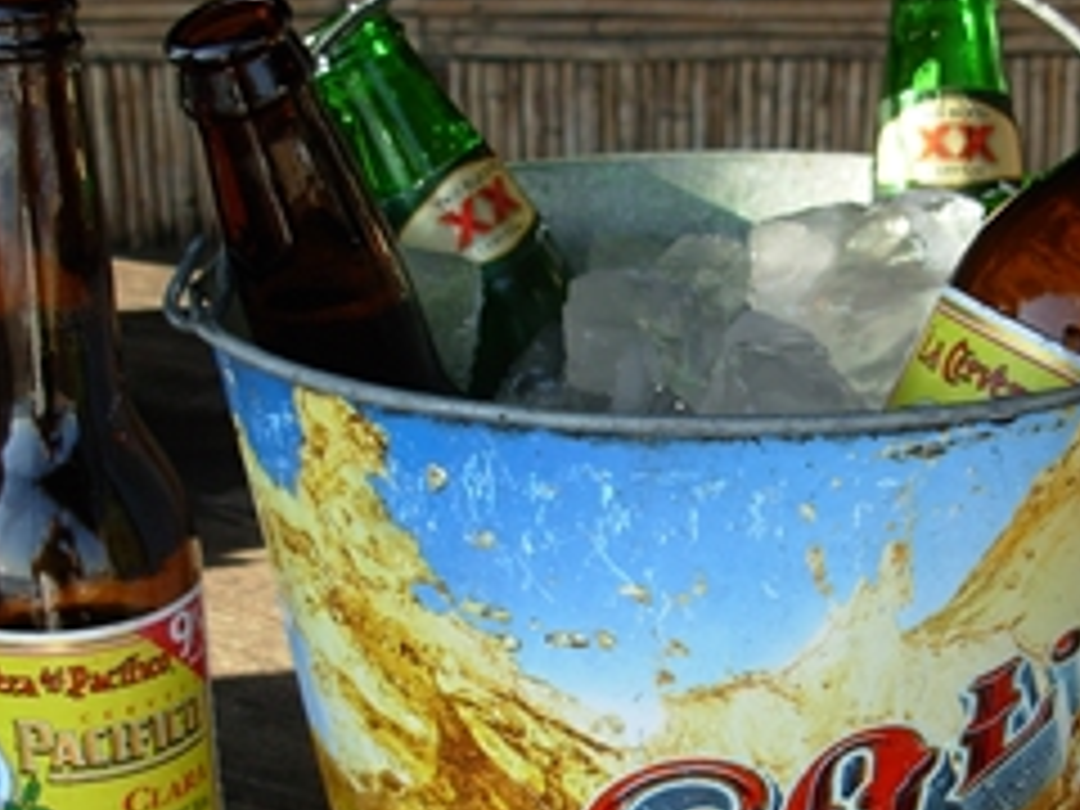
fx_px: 2371
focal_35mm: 76
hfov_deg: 25.6
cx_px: 688
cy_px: 450
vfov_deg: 19.4
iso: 50
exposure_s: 1/186
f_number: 2.9
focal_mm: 6.3
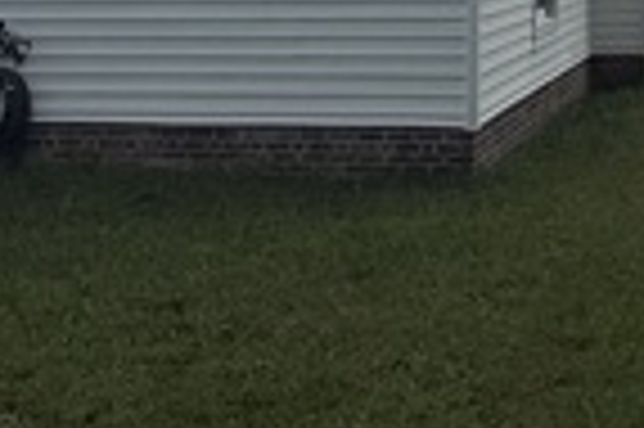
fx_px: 1215
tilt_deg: +14.3
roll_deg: +0.6
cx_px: 606
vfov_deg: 16.5
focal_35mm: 68
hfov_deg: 28.3
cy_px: -356
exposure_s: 1/1431
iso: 50
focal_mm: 2.22
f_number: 2.2
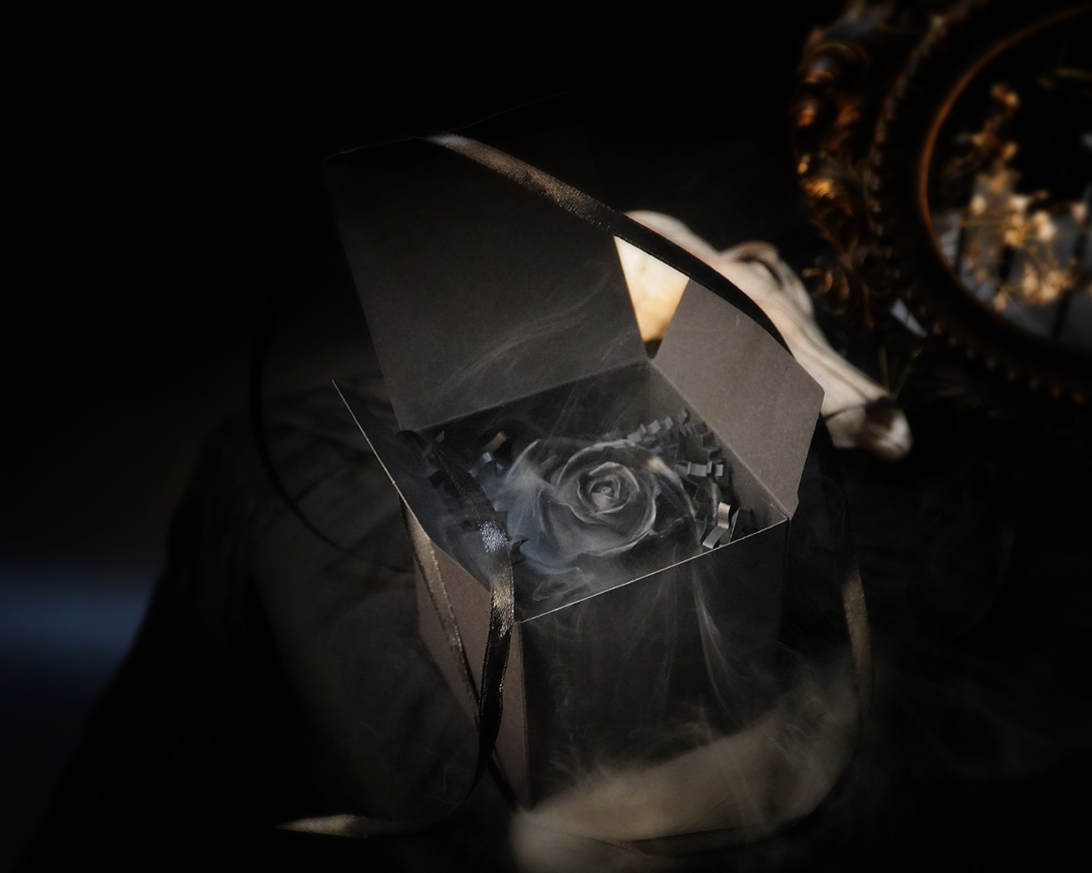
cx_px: 590
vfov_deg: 32.4
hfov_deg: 39.8
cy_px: 443
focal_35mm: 47
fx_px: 1505
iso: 6400
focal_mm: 27
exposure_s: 1/40
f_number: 4
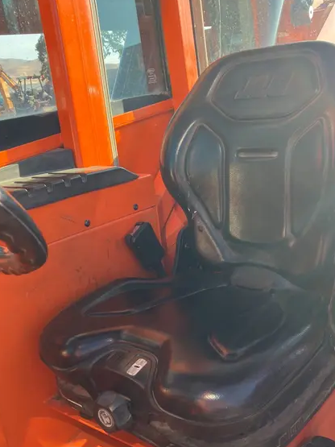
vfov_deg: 49.9
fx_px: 478
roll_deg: +3.5
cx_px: 196
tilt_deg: -18.6
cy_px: 267
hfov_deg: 38.5
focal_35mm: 37
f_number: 1.8
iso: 32
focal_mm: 3.99
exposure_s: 1/221
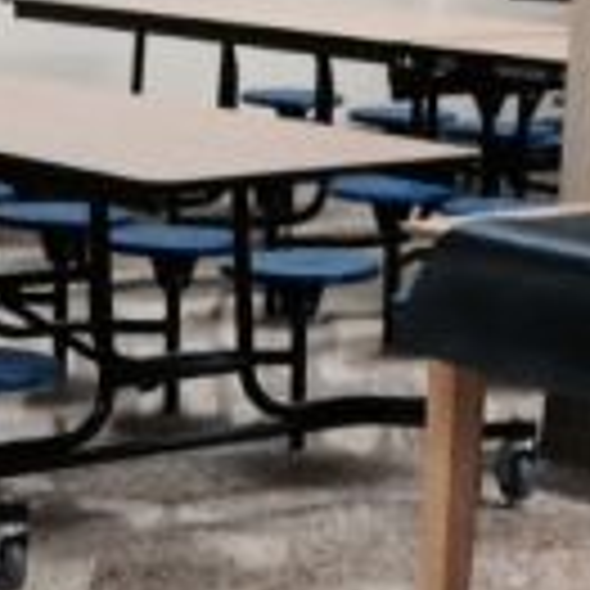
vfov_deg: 10.8
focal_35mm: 162
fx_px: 3124
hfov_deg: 10.8
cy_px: 414
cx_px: 126
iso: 125
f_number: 2.2
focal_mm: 4.12
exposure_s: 1/30
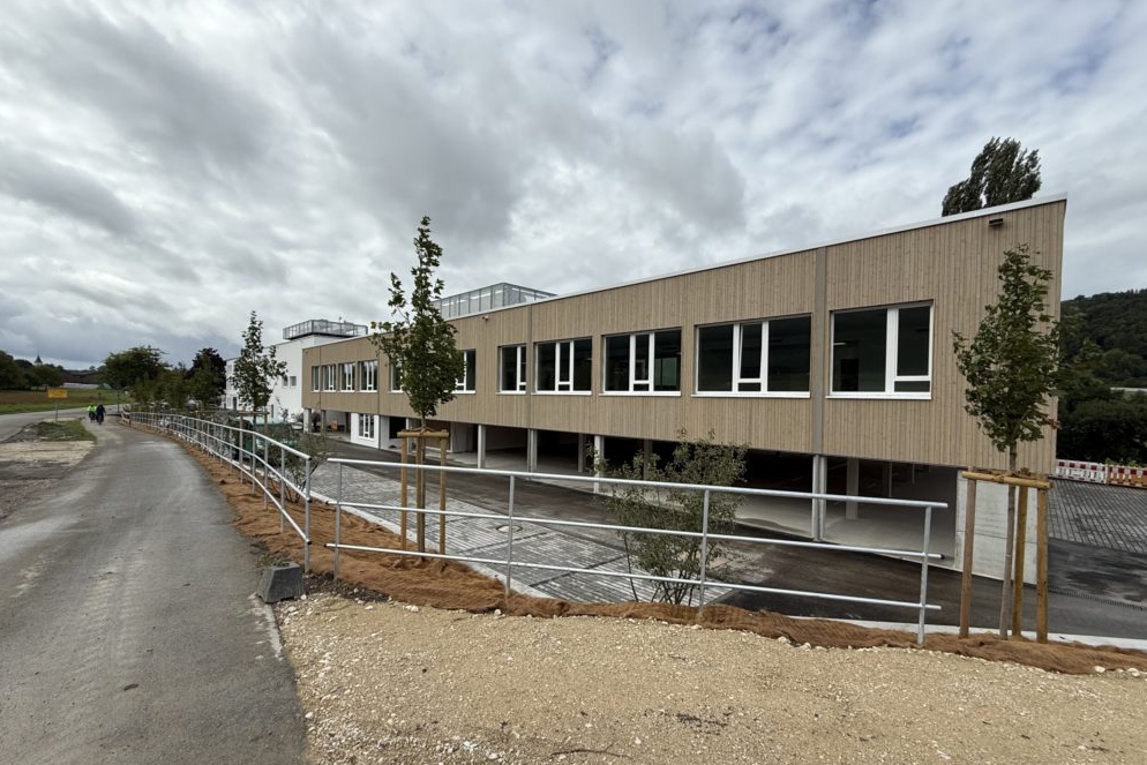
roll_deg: -1.5
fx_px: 478
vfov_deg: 77.3
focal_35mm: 15
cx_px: 587
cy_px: 404
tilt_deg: -0.2
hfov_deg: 100.4
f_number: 2.2
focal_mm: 2.22
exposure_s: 1/2092
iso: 50
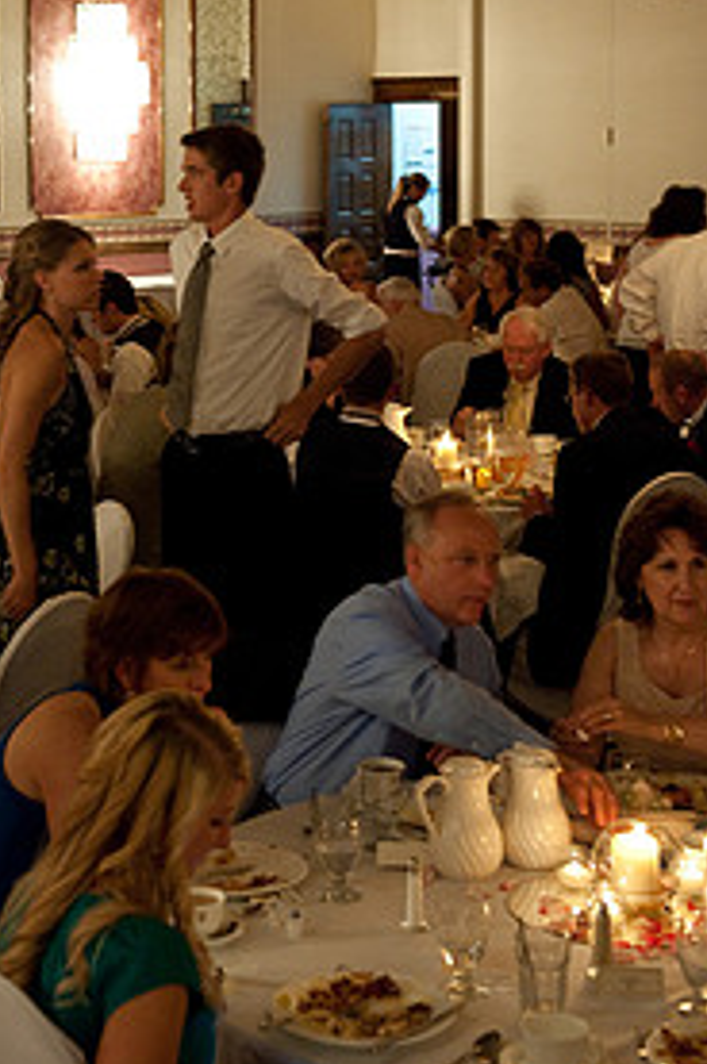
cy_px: 323
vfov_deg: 25.8
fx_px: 2303
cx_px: 217
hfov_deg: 17.4
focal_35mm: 78
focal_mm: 48
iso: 3200
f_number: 4
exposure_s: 1/40
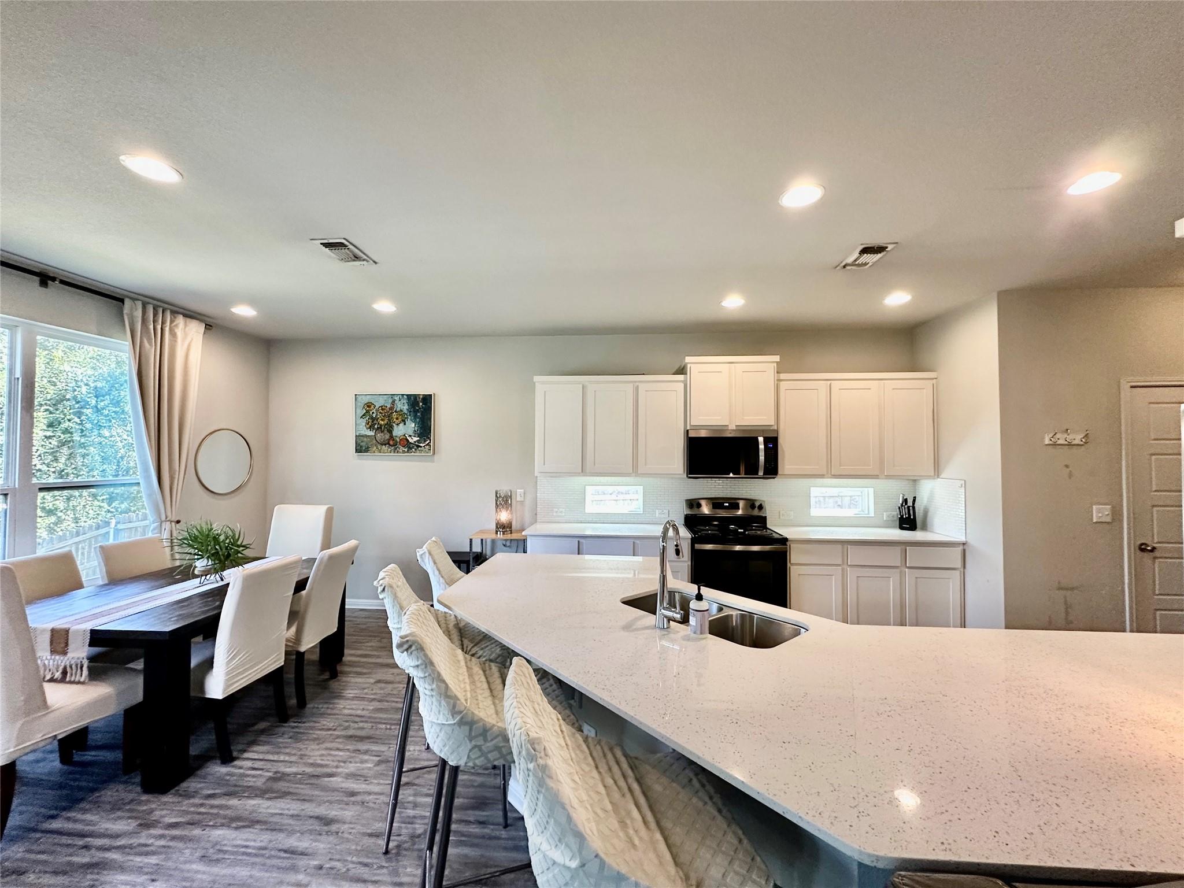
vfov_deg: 85.7
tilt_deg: +1.3
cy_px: 444
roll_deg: -0.2
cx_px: 592
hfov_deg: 102.1
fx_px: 479
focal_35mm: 14
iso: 250
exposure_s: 1/120
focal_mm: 2.22
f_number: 2.2
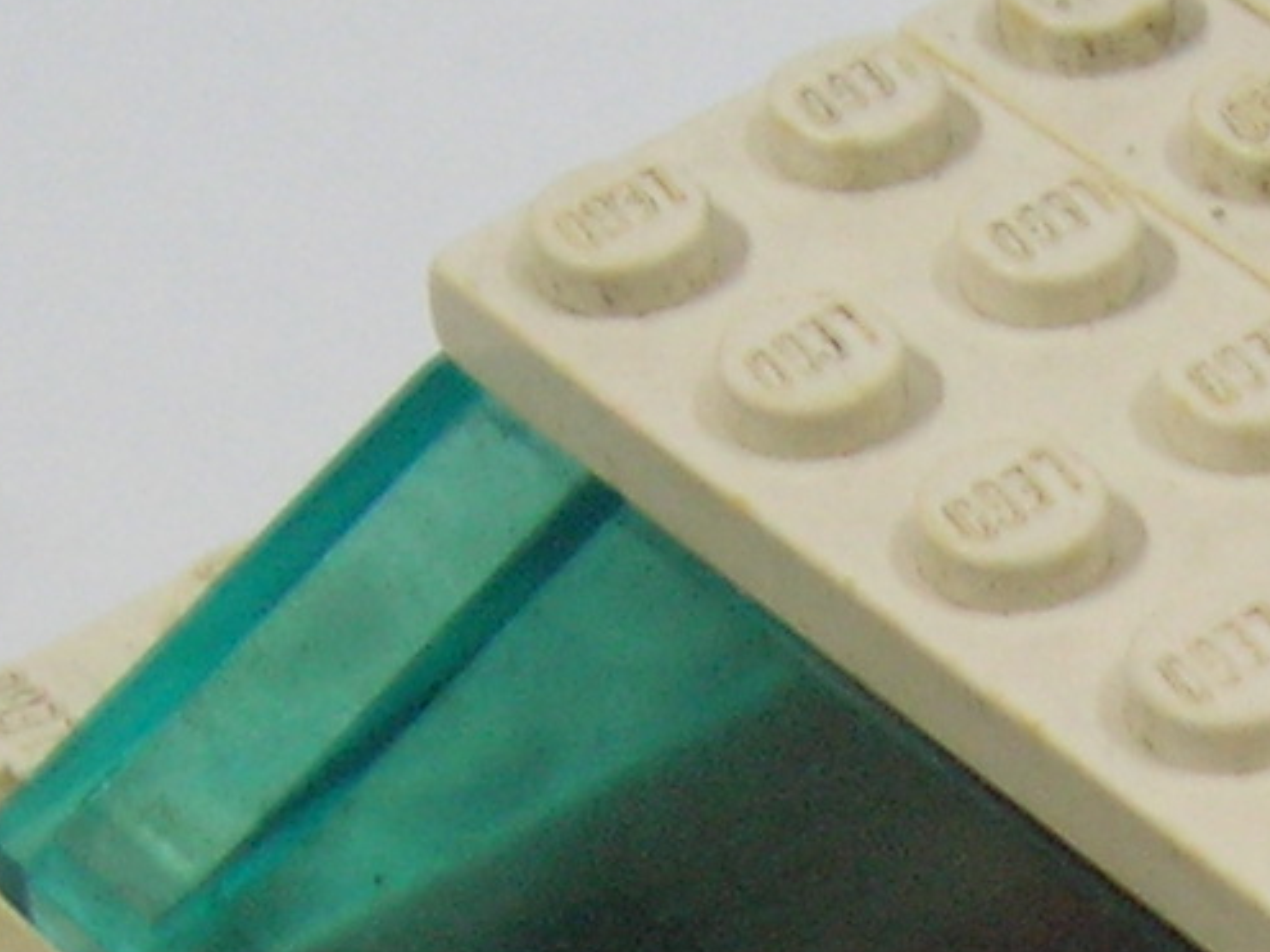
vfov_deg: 9.2
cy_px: 1519
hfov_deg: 12.3
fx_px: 5759
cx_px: 1501
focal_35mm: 157
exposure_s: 1/5.8
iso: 100
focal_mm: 5.7
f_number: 2.9
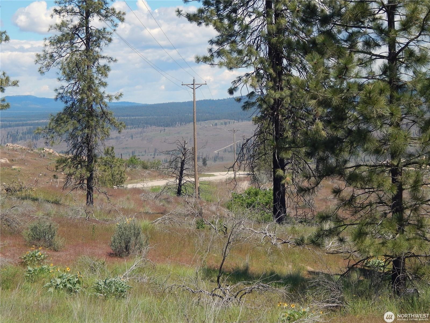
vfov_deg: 19.4
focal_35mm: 76
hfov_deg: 25.7
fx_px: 944
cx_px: 215
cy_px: 162
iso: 125
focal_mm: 13.5
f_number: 4.2
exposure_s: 1/1000
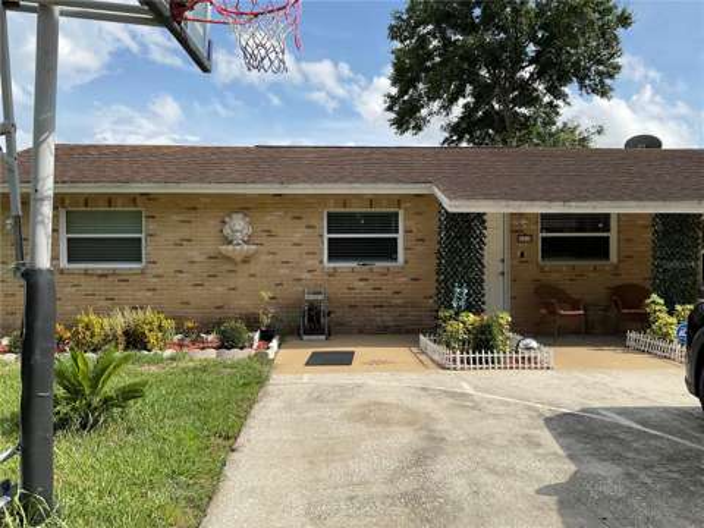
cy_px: 264
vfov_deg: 48.2
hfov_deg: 61.7
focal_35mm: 29
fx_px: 590
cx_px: 352
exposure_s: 1/2141
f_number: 1.8
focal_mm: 3
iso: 16
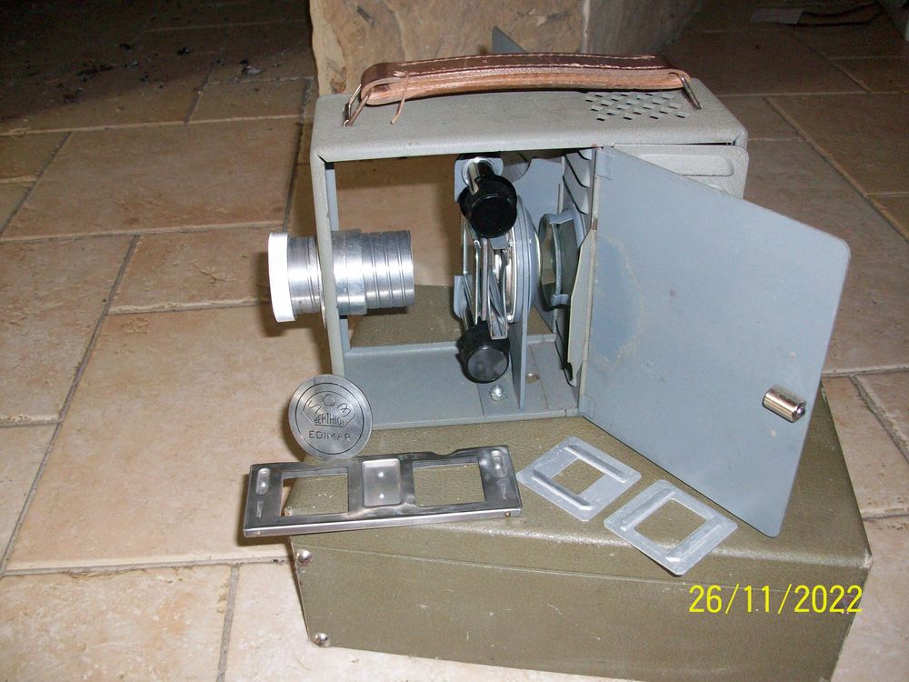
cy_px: 341
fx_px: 893
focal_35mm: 34
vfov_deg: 41.8
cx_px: 454
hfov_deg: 54.0
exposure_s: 1/60
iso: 160
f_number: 2.8
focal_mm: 5.7
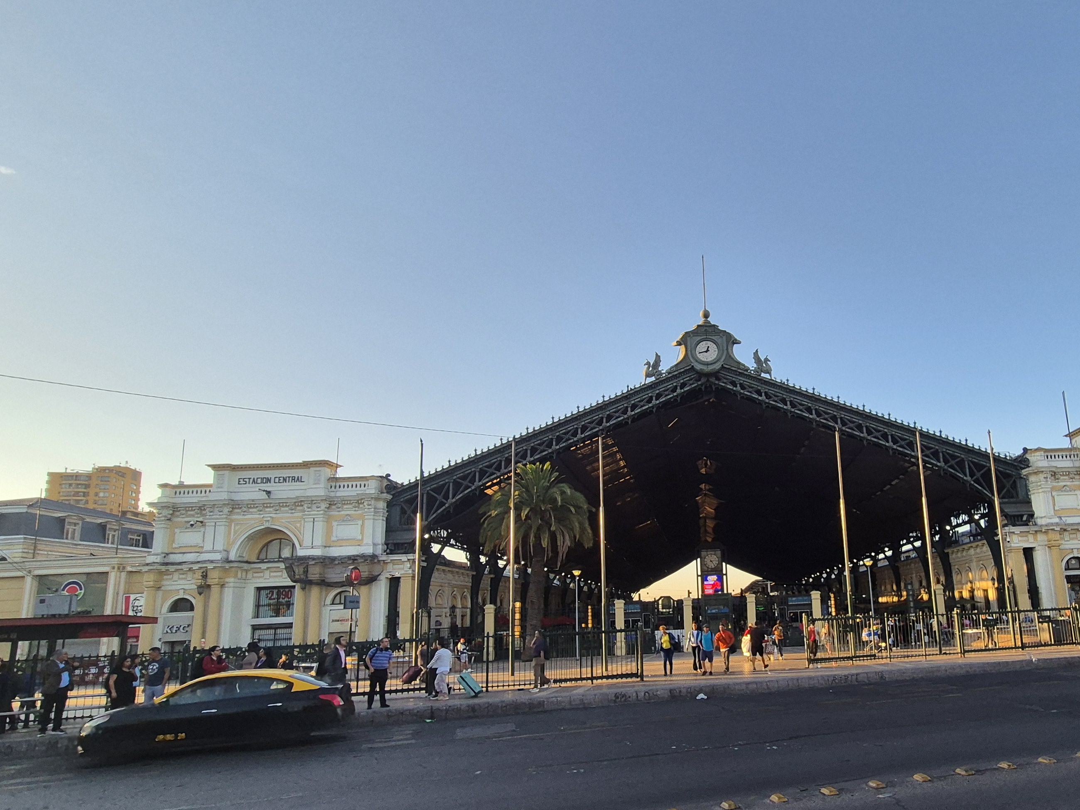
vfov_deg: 65.6
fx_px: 624
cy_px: 470
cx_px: 724
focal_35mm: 20
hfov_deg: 78.9
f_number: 2.2
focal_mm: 2.2
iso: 125
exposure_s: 1/1996
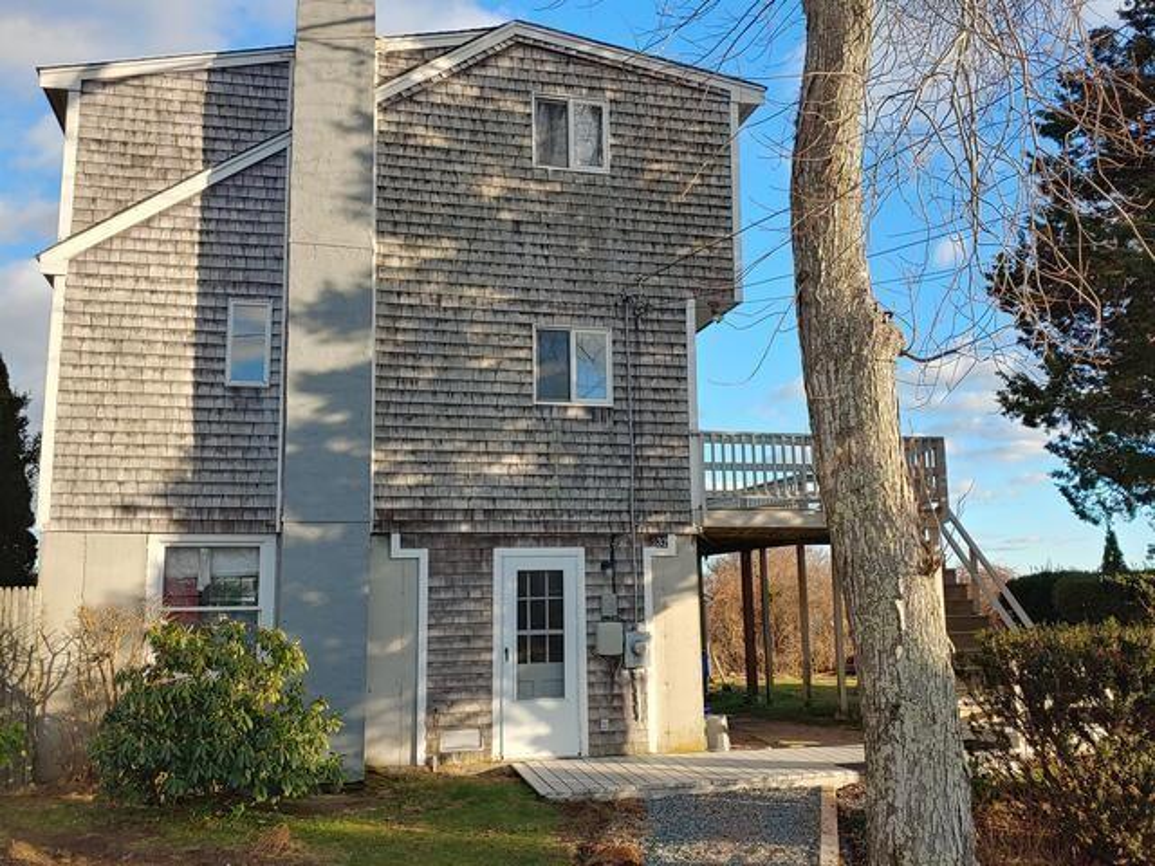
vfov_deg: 44.2
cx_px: 578
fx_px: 1068
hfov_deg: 56.8
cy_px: 433
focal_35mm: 32
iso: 50
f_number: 1.5
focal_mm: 4.23
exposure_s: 1/952
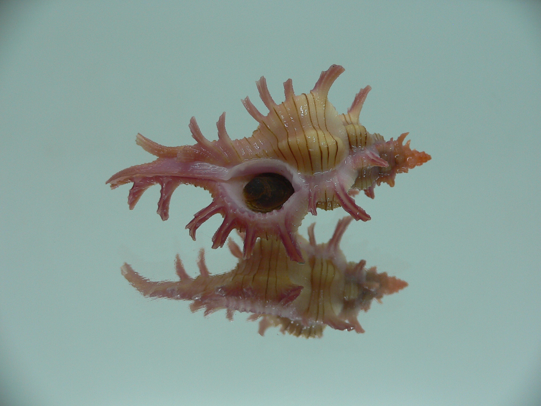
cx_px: 270
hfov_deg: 52.6
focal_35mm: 35
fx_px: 547
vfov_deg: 40.7
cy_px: 203
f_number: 2.8
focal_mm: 4.6
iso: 80
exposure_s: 1/60
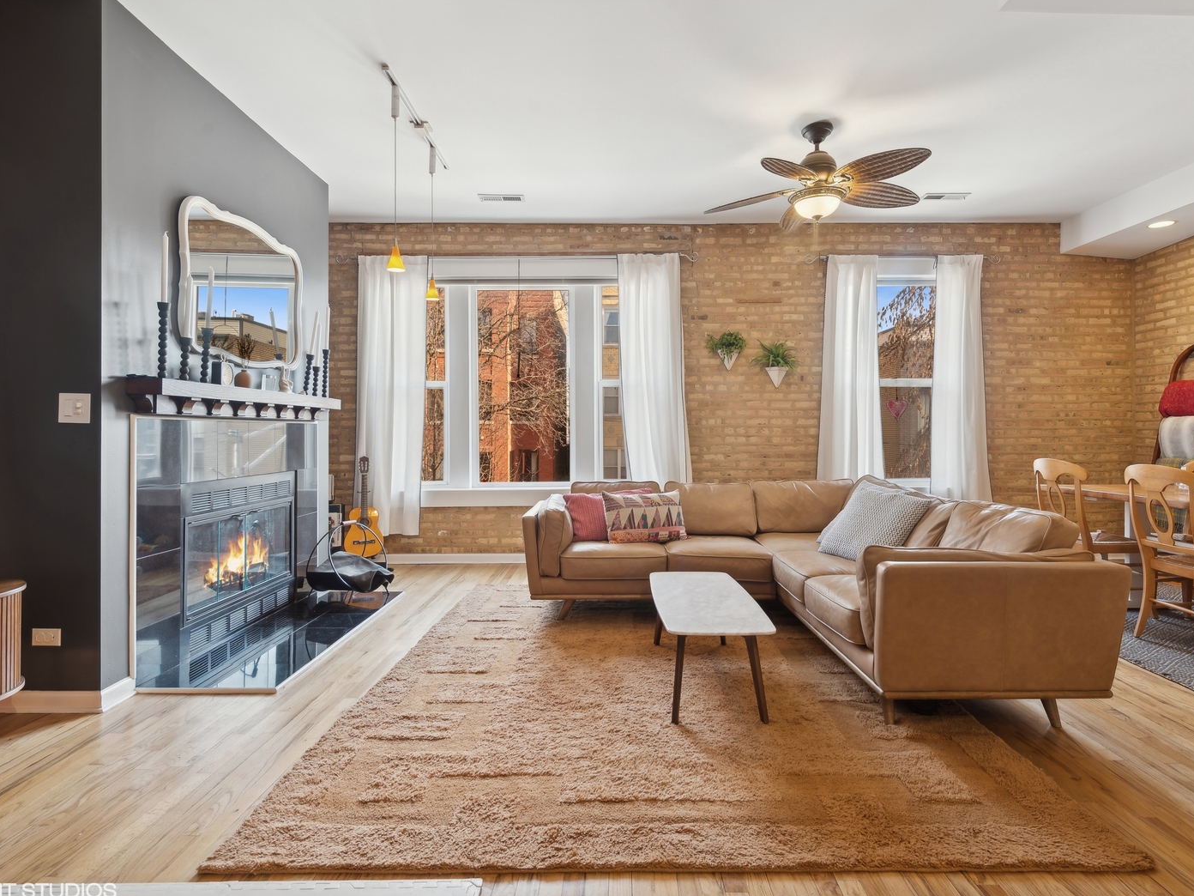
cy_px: 441
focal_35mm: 19
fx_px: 655
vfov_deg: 68.7
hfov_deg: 84.5
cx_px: 637
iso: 200
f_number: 8
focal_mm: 17
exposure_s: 1/4
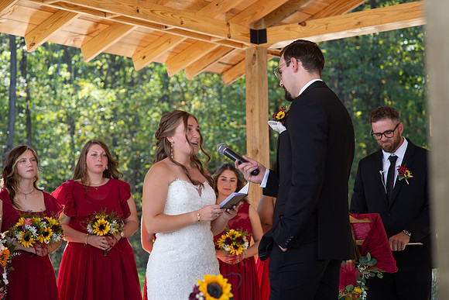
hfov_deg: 23.9
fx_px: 1060
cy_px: 150
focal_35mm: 85
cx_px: 224
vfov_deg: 16.1
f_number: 4.5
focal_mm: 85
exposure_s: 1/400
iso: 400
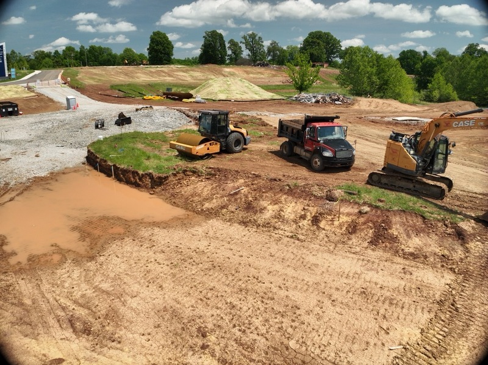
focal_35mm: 24
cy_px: 182
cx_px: 244
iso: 100
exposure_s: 1/800
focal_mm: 12.29
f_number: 2.8
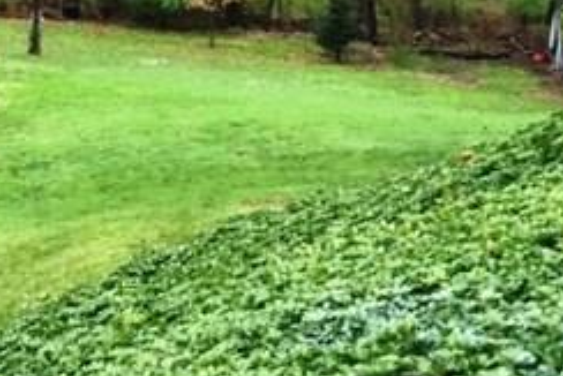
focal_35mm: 79
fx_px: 1236
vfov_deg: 16.9
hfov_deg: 25.4
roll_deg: -2.5
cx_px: 155
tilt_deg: -12.3
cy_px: -2
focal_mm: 4.15
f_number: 2.2
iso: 32
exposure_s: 1/30
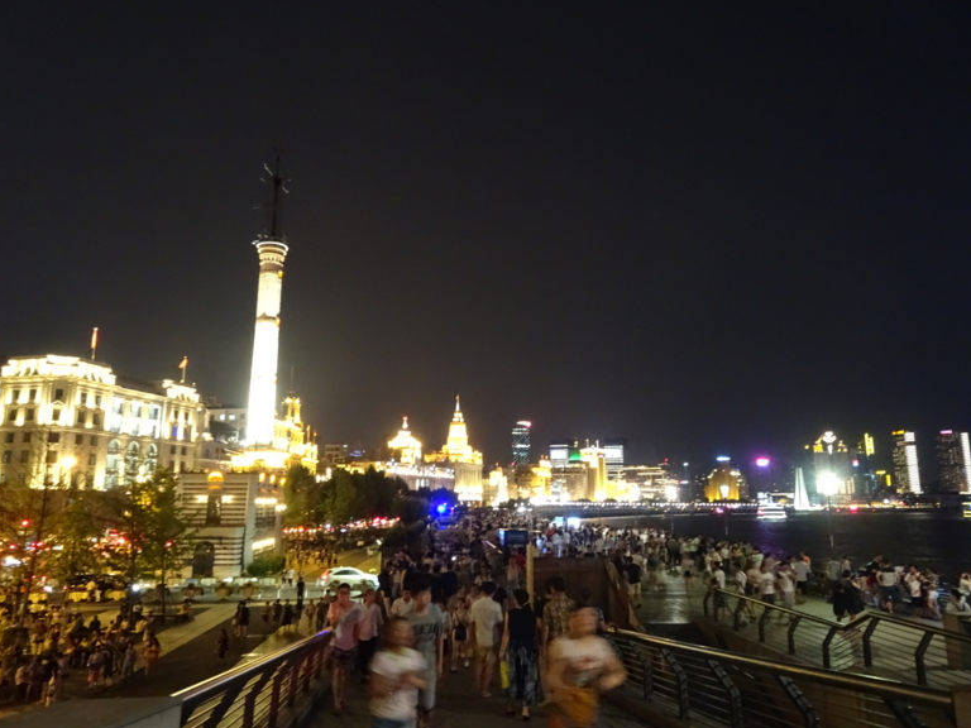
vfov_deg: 54.9
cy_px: 356
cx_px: 482
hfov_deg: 69.4
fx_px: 701
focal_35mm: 25
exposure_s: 1/8
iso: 1600
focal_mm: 4.1
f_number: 3.5
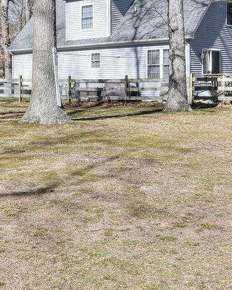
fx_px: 541
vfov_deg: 29.4
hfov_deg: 23.2
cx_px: 2
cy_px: 64
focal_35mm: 63
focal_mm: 20
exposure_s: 1/25
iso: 100
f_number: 22
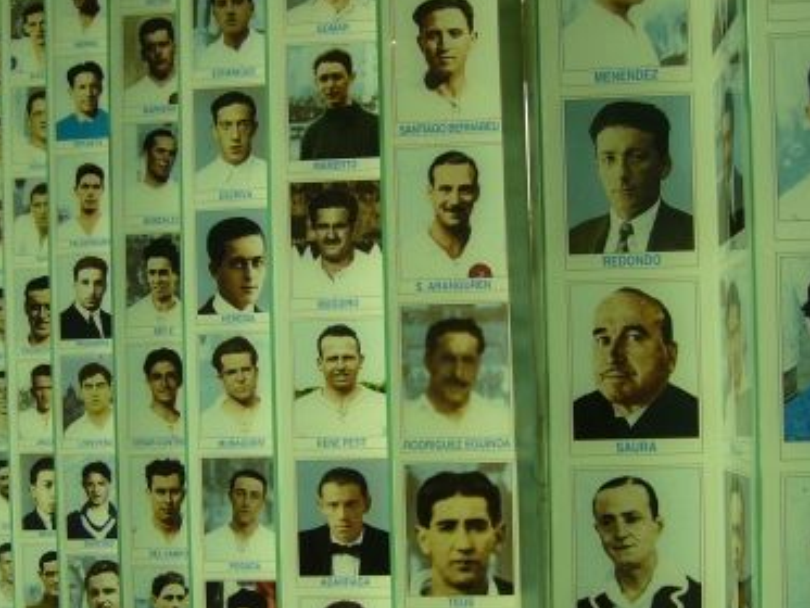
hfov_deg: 39.6
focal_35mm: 48
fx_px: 1124
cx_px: 397
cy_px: 443
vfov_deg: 29.9
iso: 80
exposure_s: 1/250
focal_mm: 4.6
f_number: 2.8
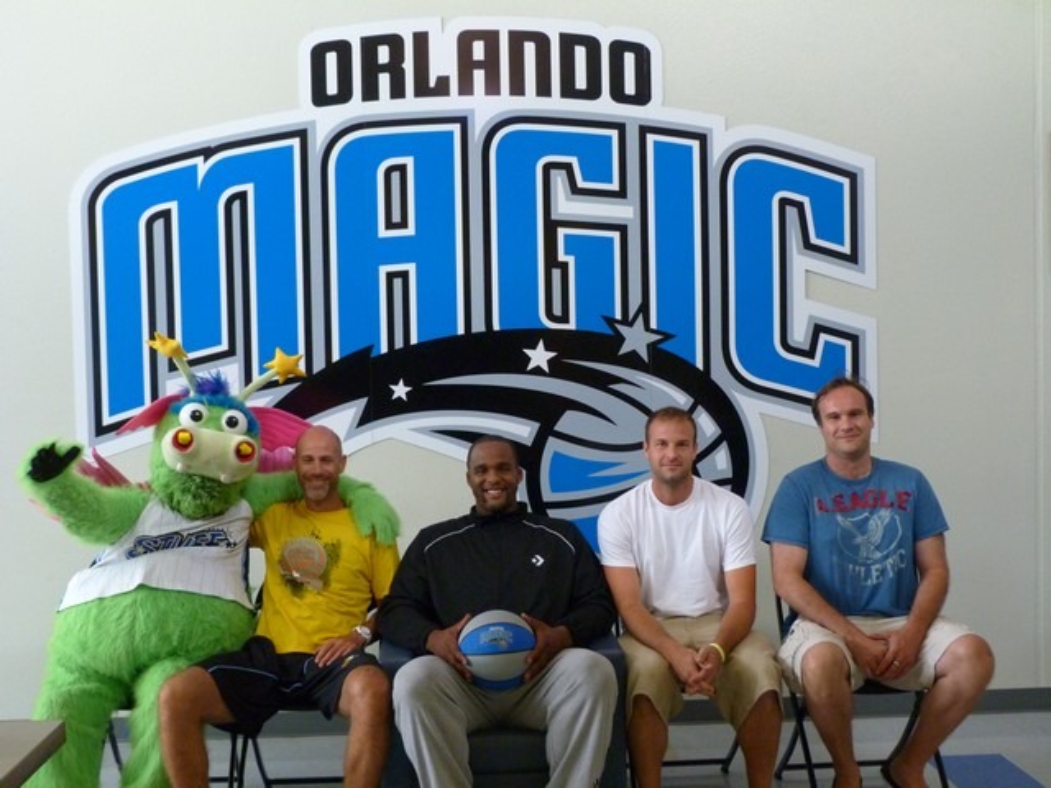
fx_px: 1184
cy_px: 394
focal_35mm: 39
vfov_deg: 36.8
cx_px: 526
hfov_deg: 47.9
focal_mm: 7.1
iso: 400
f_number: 3.1
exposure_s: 1/60
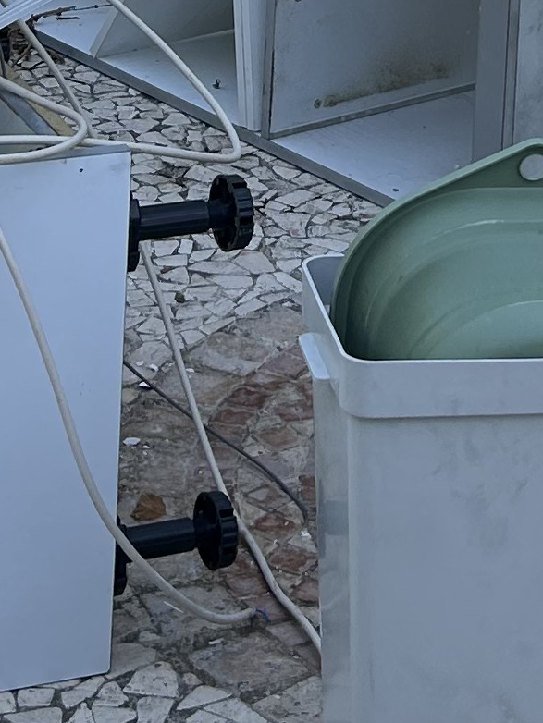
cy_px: -585
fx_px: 2801
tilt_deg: -5.9
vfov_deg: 13.2
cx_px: 278
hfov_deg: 11.1
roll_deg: -2.3
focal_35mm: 134
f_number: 1.5
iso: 50
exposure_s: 1/471
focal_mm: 5.7
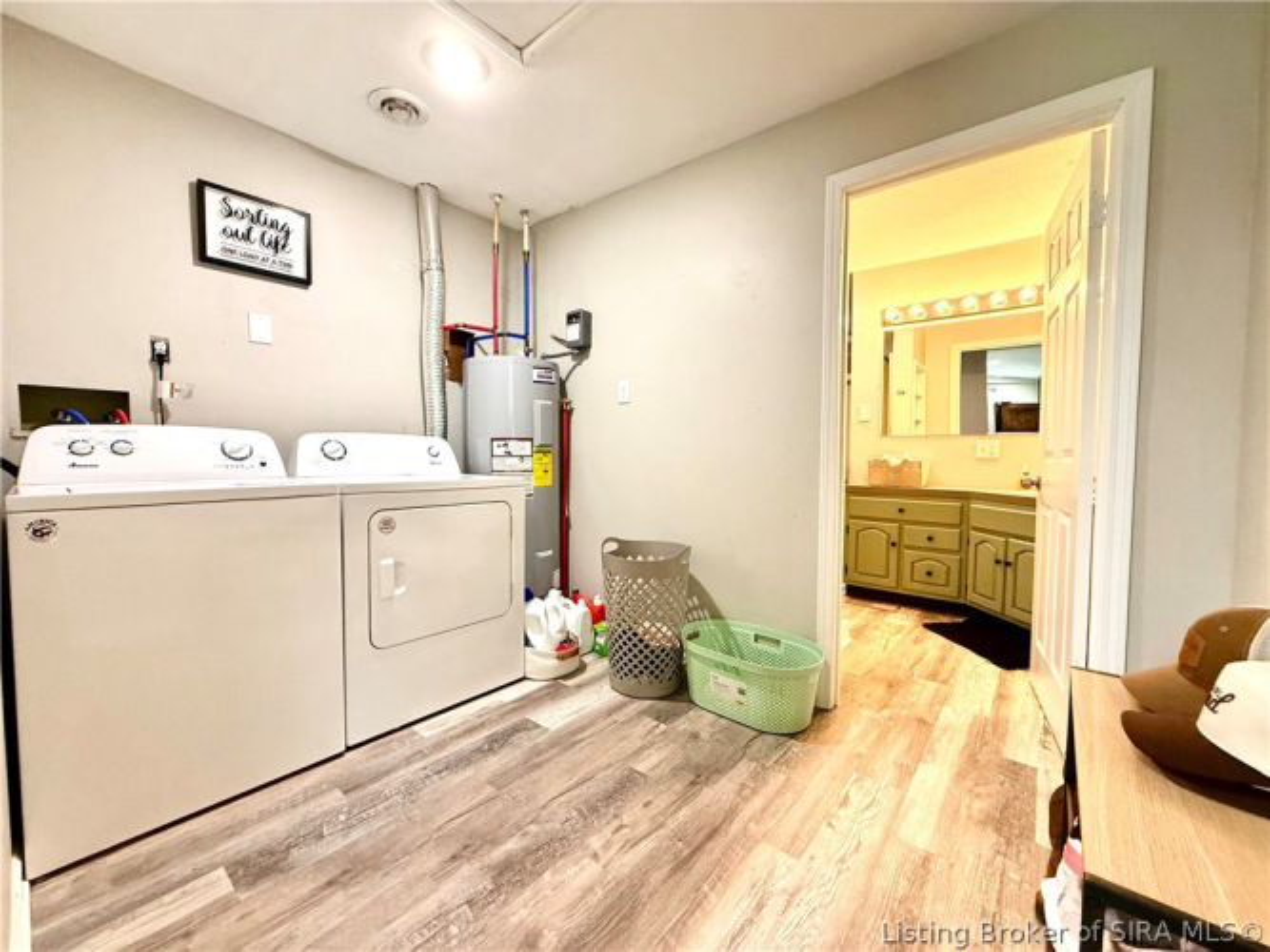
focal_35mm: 14
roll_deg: +1.2
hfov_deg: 102.1
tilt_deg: -2.2
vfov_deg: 85.7
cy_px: 476
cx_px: 635
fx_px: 514
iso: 320
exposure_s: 1/60
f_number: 2.2
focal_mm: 2.22
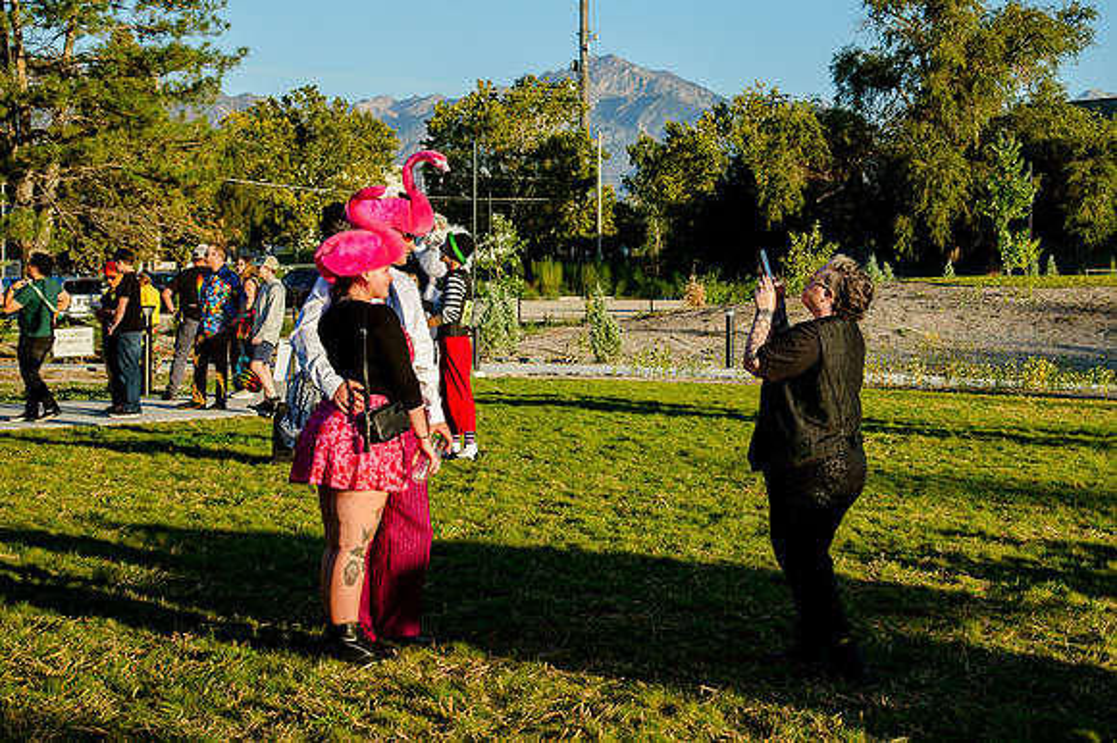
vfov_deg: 18.5
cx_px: 731
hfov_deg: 27.4
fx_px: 2280
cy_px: 272
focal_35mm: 74
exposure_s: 1/320
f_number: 9
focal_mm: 55
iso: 400
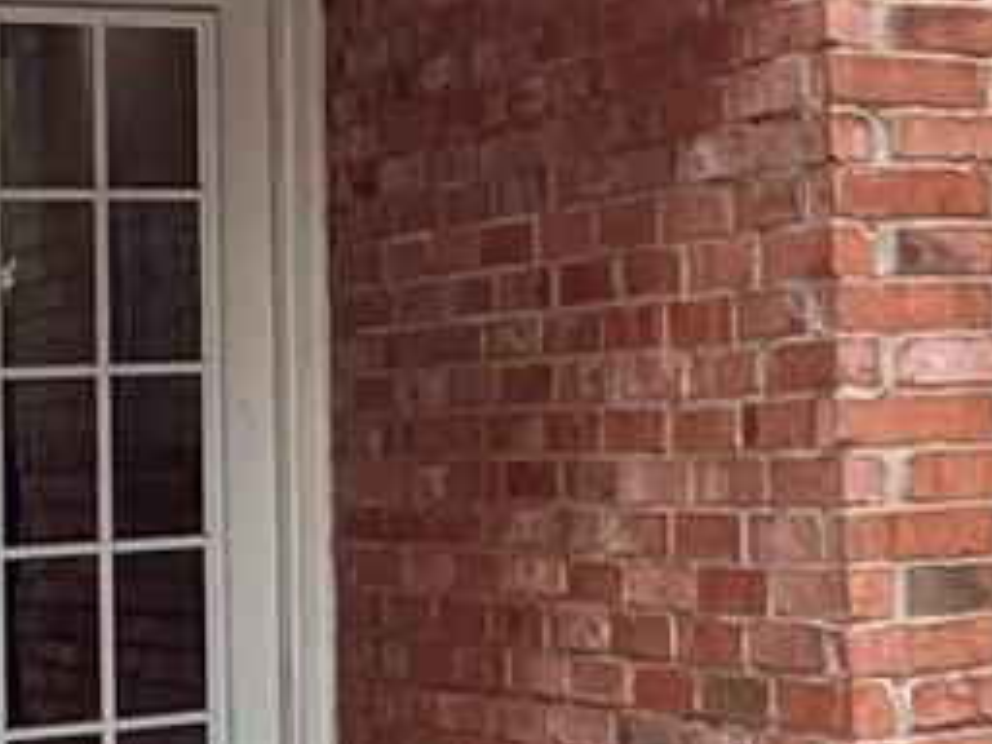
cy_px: 151
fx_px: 3210
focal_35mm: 112
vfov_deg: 13.2
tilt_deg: +4.1
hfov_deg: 16.0
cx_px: 1534
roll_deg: +2.9
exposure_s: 1/176
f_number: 2.2
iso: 40
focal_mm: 2.22
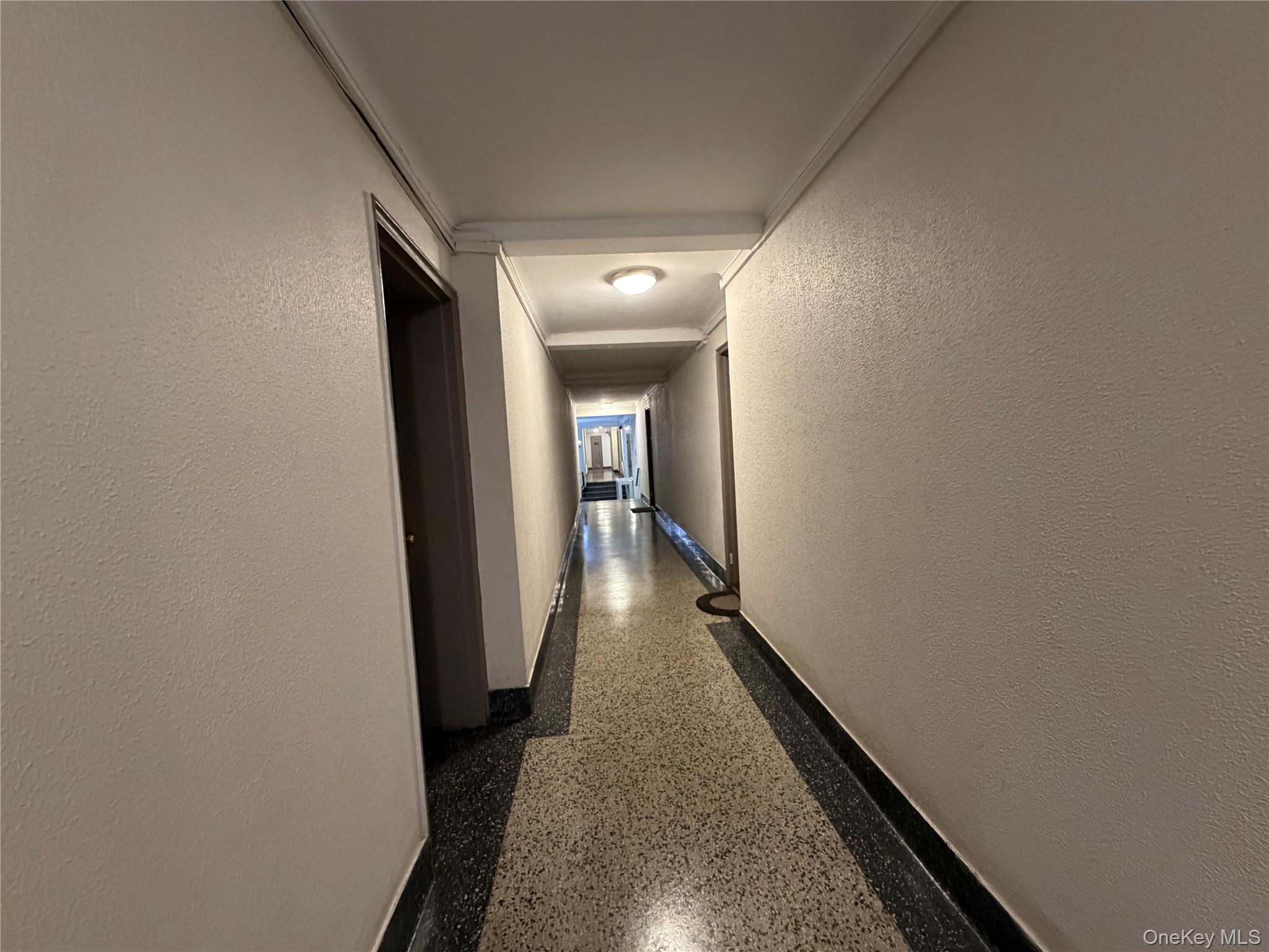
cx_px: 634
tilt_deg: -3.4
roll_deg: +3.4
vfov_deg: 85.7
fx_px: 513
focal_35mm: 14
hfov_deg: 102.1
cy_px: 476
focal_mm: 2.22
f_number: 2.2
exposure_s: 1/60
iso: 800
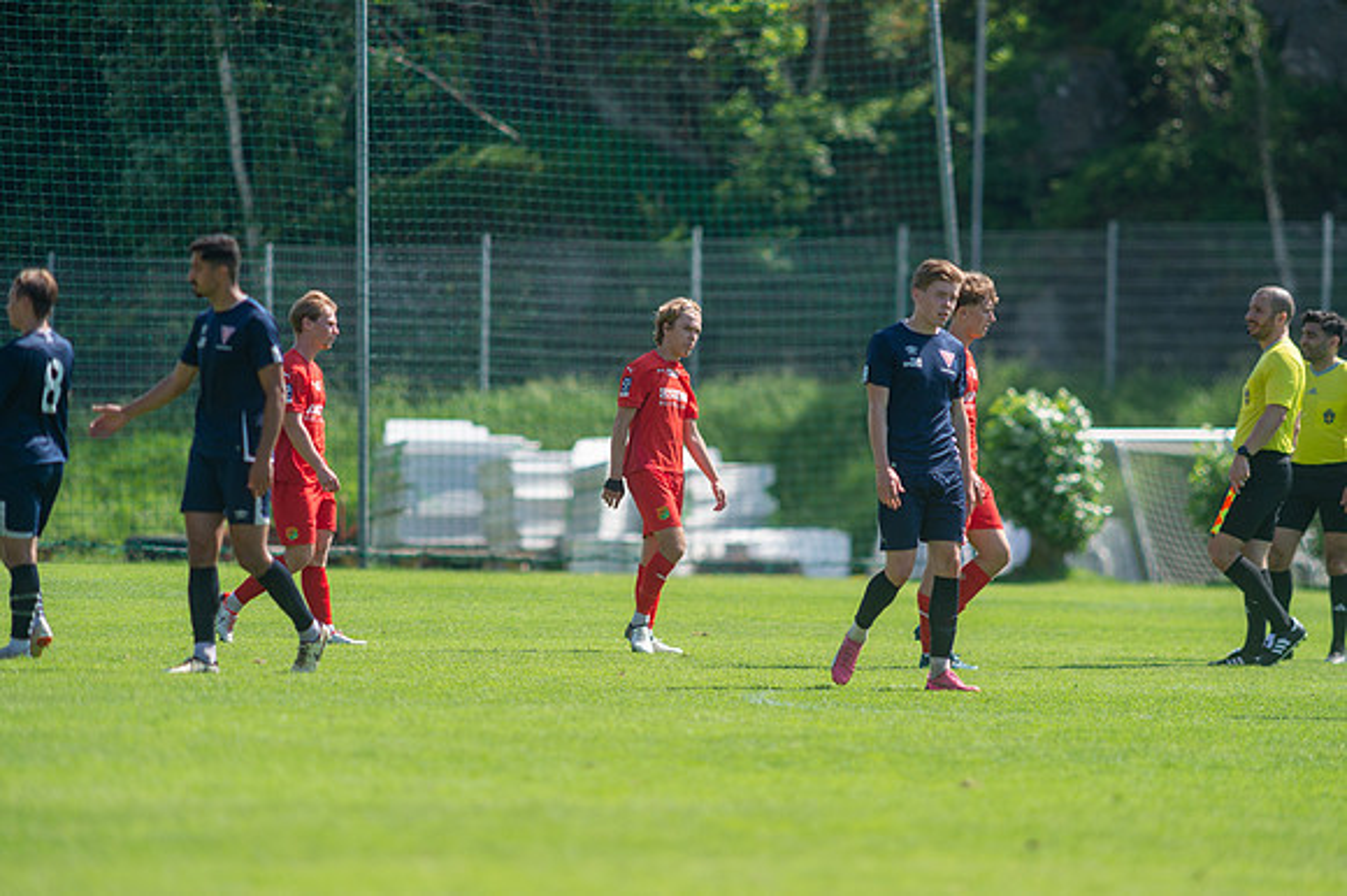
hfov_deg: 4.8
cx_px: 674
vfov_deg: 3.2
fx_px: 16179
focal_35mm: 433
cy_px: 448
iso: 400
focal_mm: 420
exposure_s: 1/2000
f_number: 4
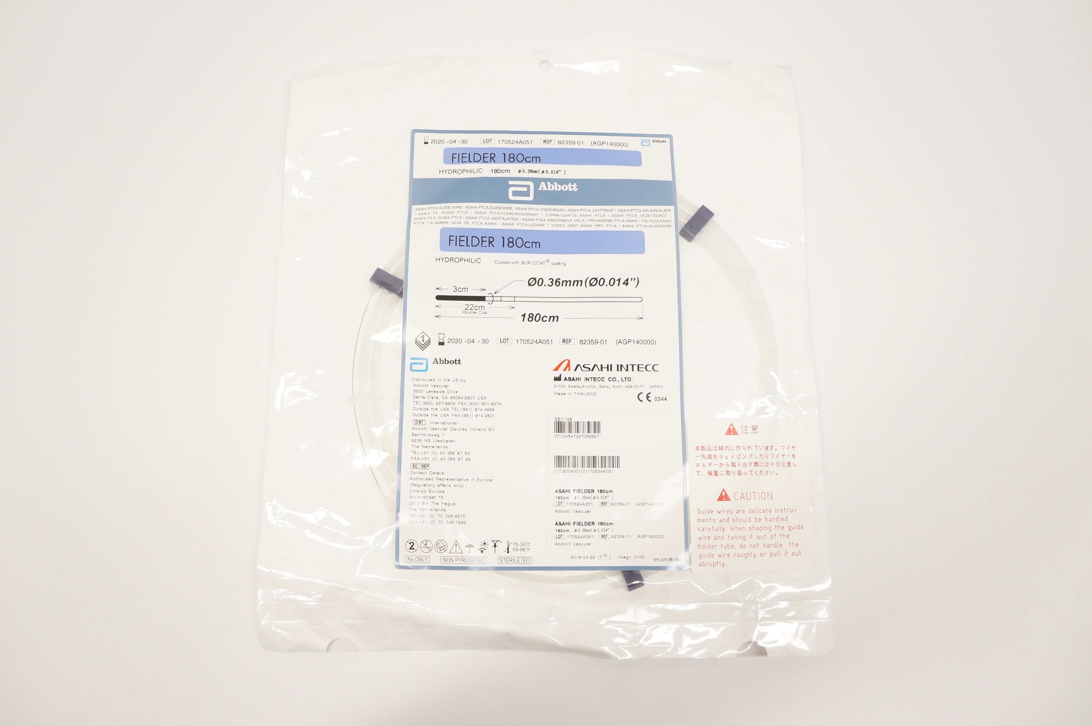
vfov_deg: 47.8
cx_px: 546
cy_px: 363
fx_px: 818
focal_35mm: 27
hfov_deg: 67.4
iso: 400
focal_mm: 18
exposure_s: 1/60
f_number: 6.3
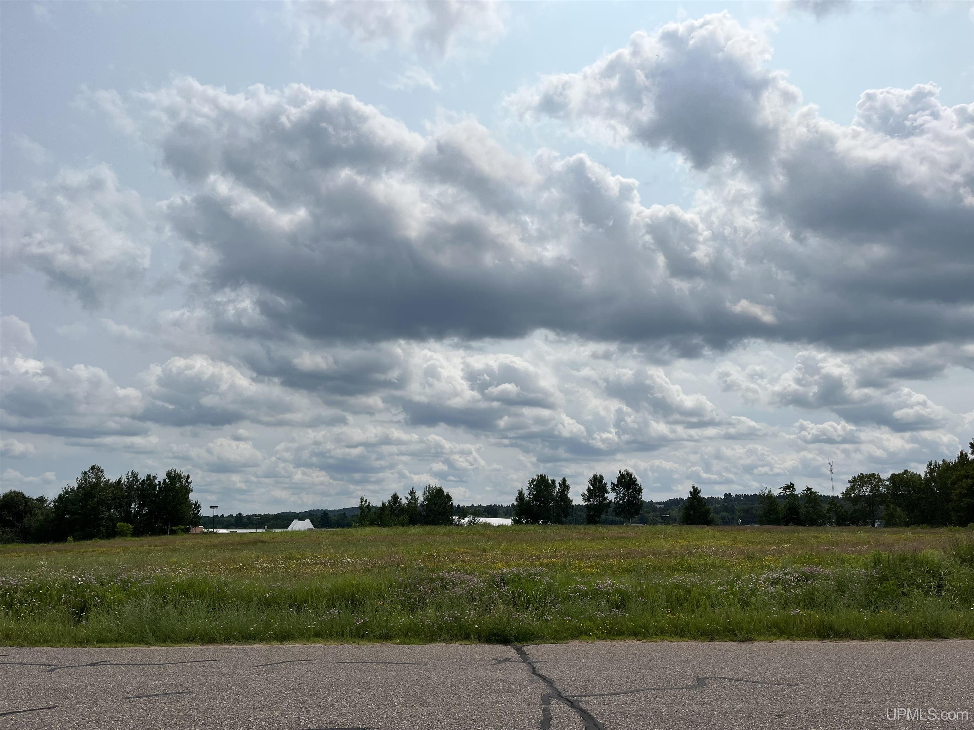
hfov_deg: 67.3
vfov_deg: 53.1
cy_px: 365
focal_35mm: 26
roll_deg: +0.0
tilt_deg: +12.8
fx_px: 732
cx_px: 487
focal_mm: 5.1
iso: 50
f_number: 1.6
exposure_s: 1/13333
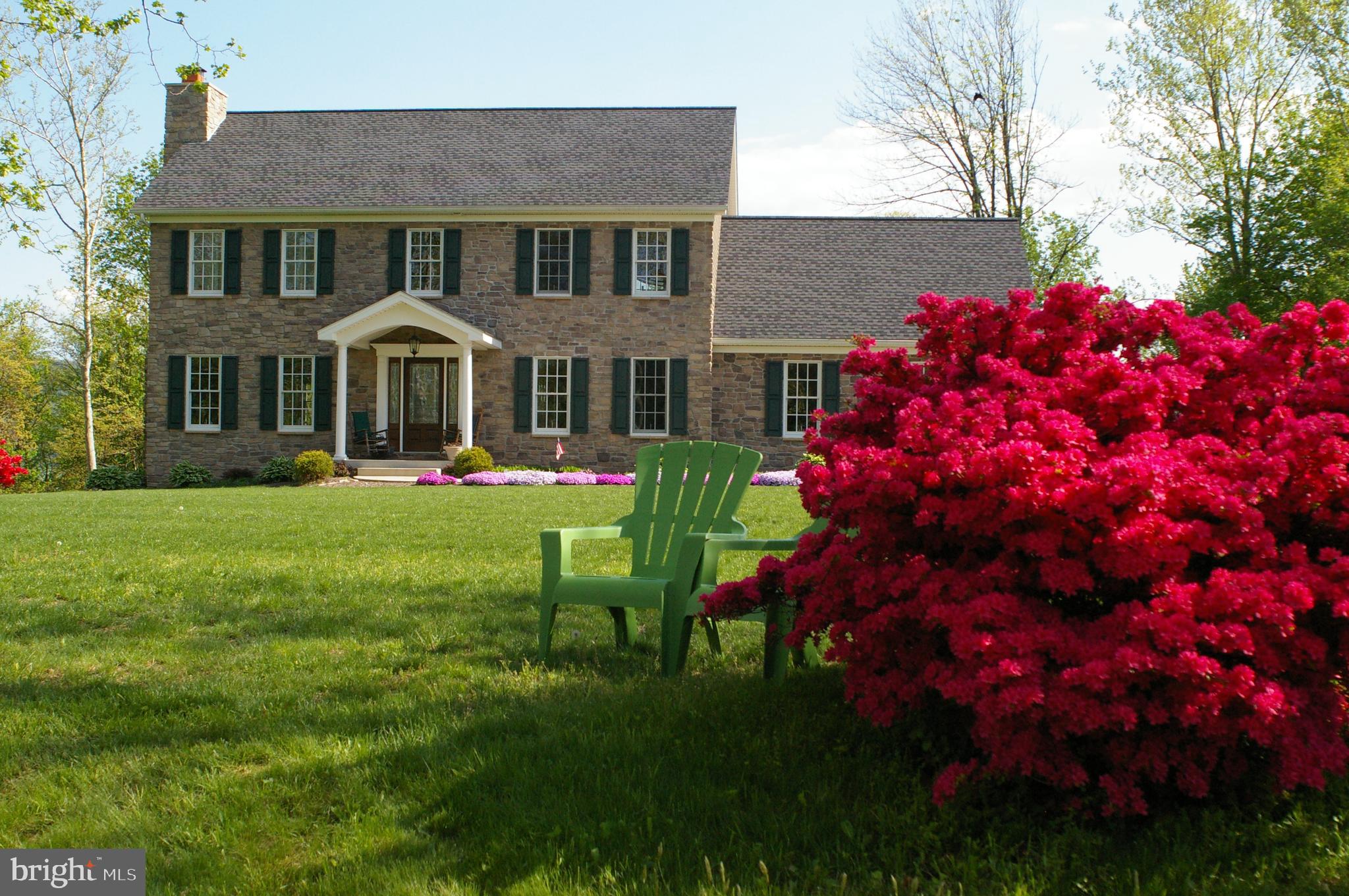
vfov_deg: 31.8
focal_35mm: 42
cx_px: 674
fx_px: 1572
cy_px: 448
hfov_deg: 46.4
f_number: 8
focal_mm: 28
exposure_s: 1/750
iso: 800
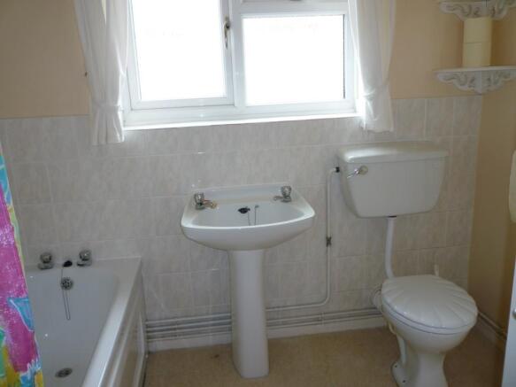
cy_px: 194
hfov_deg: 61.7
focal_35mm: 29
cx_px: 258
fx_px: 432
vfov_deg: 48.2
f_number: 3.3
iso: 100
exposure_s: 1/30
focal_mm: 5.2
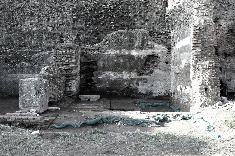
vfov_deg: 36.8
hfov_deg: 53.2
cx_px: 118
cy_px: 78
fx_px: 235
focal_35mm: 36
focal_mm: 24
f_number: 8
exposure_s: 1/80
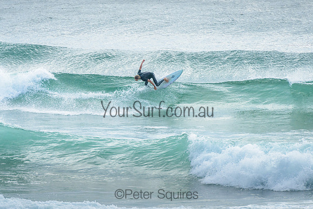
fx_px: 4265
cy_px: 81
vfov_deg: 2.8
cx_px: 139
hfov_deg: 4.2
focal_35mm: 490
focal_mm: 400
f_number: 11
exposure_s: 1/1600
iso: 800
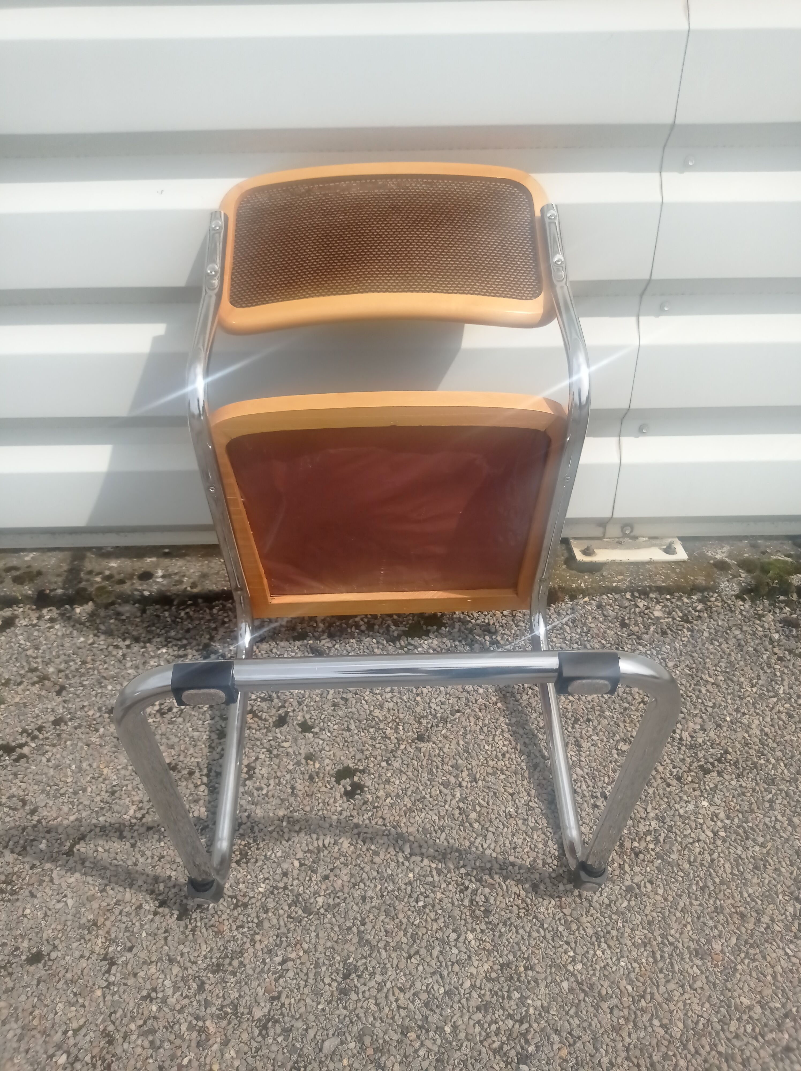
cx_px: 400
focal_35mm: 28
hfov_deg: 49.7
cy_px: 536
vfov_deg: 63.5
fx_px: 865
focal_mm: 4.74
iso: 104
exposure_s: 1/3300
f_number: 1.79
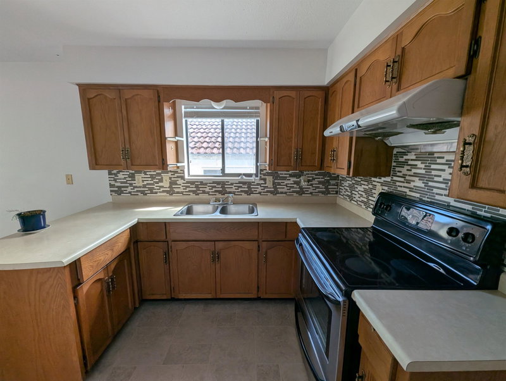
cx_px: 253
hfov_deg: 106.1
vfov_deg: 90.0
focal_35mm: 13
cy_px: 190
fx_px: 190
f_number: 2.2
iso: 81
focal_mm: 1.95
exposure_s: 1/88.6
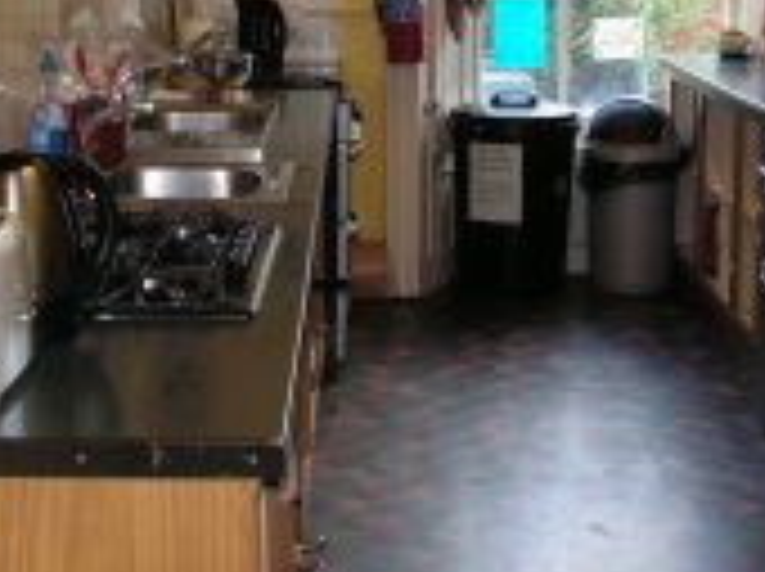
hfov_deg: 26.4
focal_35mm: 74
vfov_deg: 19.6
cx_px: 382
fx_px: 1633
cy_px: 81
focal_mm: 6
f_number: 3.2
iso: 160
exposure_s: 1/40
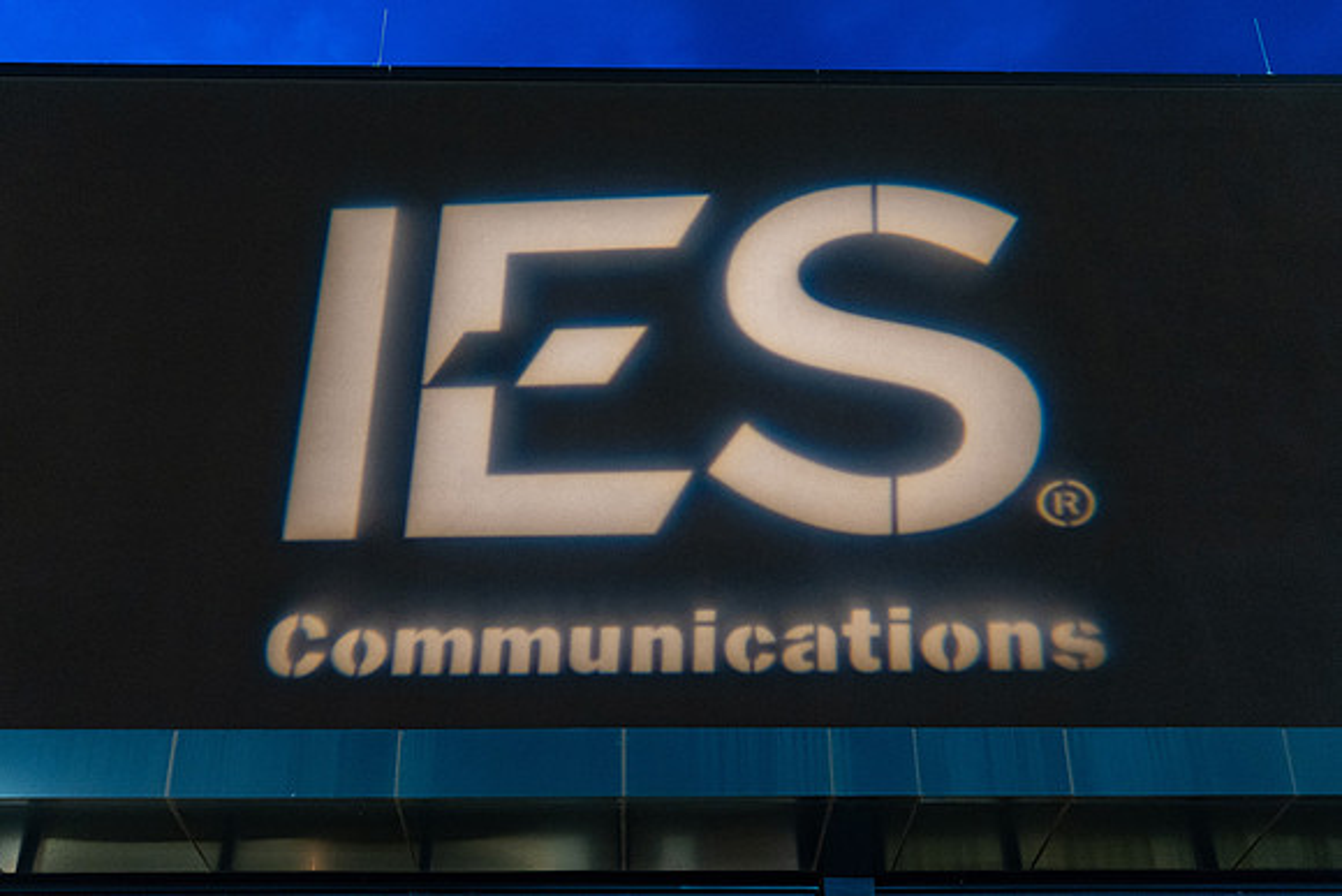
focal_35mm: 45
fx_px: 1676
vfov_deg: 29.9
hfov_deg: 43.6
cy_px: 448
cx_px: 671
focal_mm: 43.4
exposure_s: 1/60
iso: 2500
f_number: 2.8
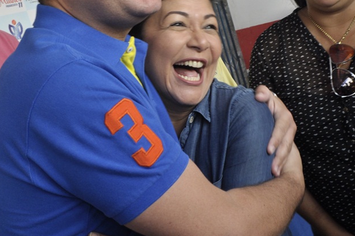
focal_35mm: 62
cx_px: 176
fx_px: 611
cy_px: 75
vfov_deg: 21.7
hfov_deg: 32.4
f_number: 8
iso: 400
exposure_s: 1/100
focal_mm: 20
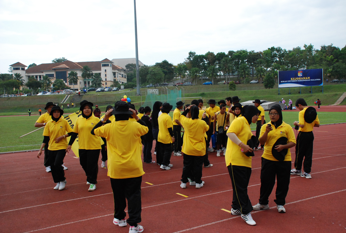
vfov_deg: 37.0
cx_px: 173
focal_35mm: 36
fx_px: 347
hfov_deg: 53.0
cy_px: 116
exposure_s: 1/3200
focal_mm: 24
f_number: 4.5
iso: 1000
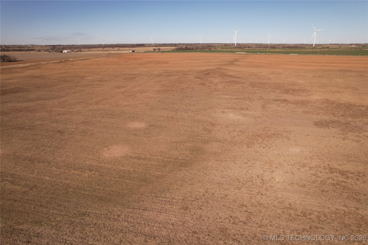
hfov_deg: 78.6
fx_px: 225
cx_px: 184
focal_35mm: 22
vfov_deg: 57.2
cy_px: 122
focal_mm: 8.38
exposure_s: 1/725
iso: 100
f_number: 2.8
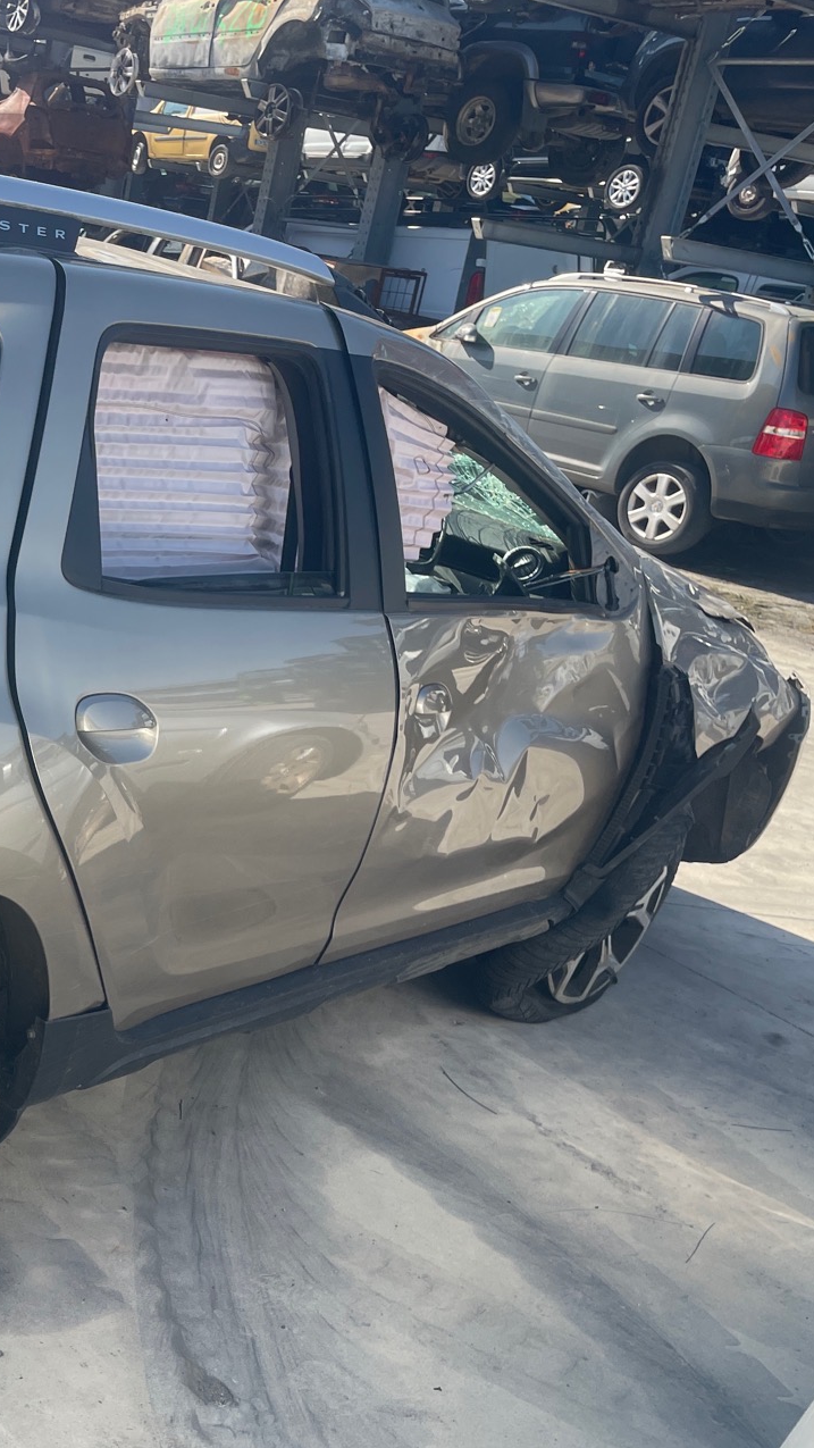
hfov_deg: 27.2
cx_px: -83
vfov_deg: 50.5
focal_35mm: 40
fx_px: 1535
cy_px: 744
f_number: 1.6
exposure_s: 1/1350
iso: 32
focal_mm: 4.2
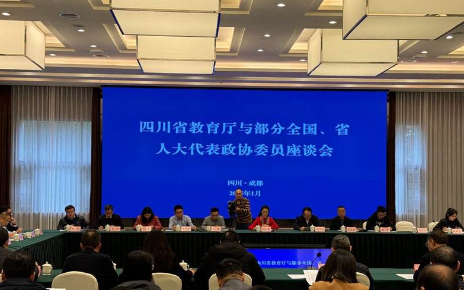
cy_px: 169
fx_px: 657
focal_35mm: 52
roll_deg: -0.5
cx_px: 235
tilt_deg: -0.3
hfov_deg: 38.9
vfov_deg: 24.8
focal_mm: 6.76
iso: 64
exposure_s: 1/100
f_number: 1.78
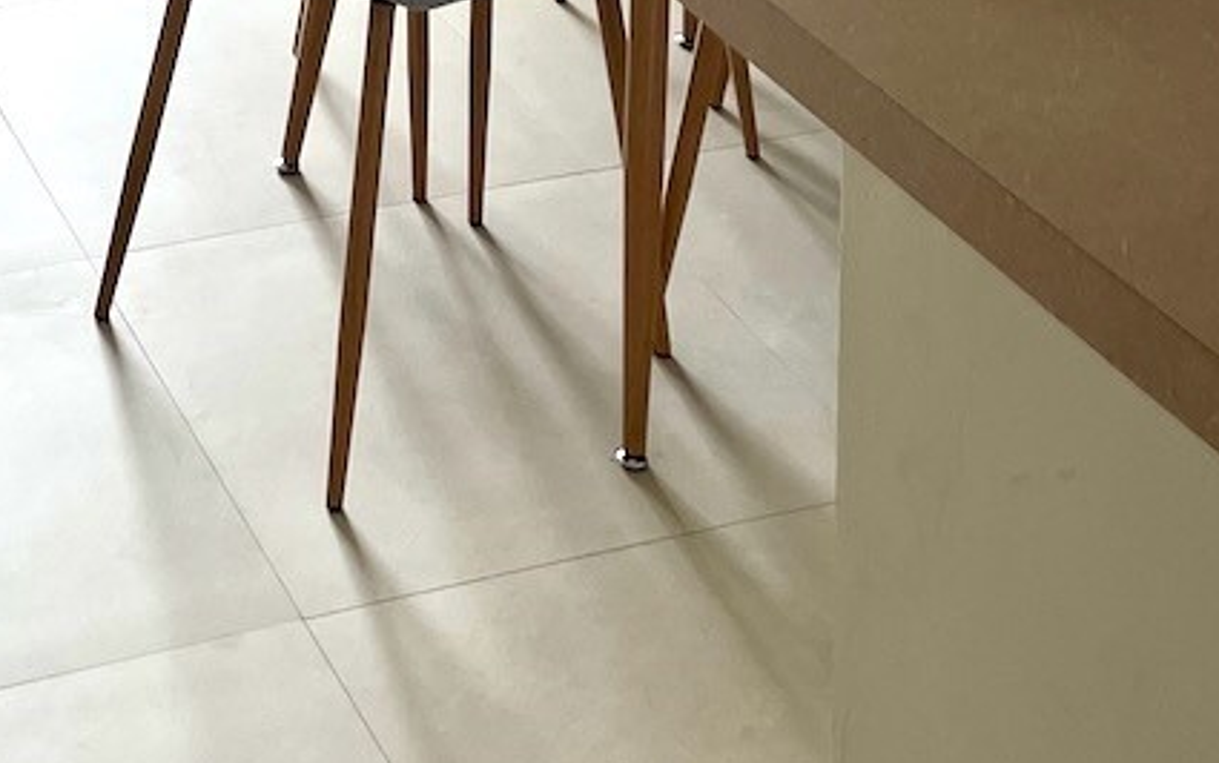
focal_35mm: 83
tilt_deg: -5.9
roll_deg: +0.2
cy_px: -898
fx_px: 2758
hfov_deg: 24.2
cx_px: 100
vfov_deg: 13.0
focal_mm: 4.2
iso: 32
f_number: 1.6
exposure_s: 1/127
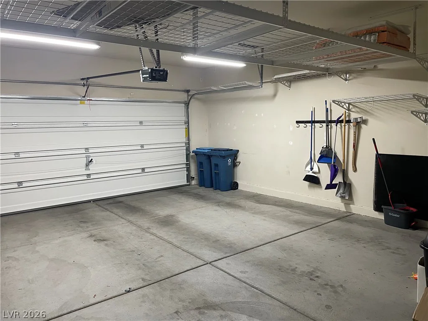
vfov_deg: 53.1
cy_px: 160
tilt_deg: -6.0
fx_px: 321
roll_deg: +1.6
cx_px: 214
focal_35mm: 26
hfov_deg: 67.3
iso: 200
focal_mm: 4.2
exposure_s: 1/60
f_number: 1.6
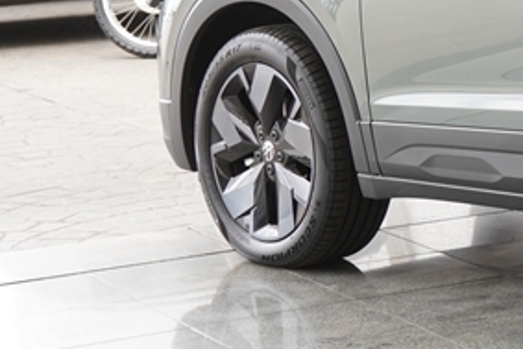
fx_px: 2209
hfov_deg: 12.4
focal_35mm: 152
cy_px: -36
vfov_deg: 9.0
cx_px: 933
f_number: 4.5
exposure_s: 1/125
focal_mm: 28
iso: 200
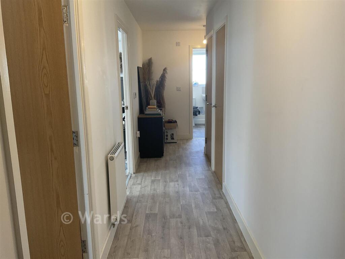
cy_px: 130
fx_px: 289
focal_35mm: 29
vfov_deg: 48.2
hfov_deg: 61.7
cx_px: 172
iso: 50
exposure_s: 1/50
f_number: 1.8
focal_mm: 3
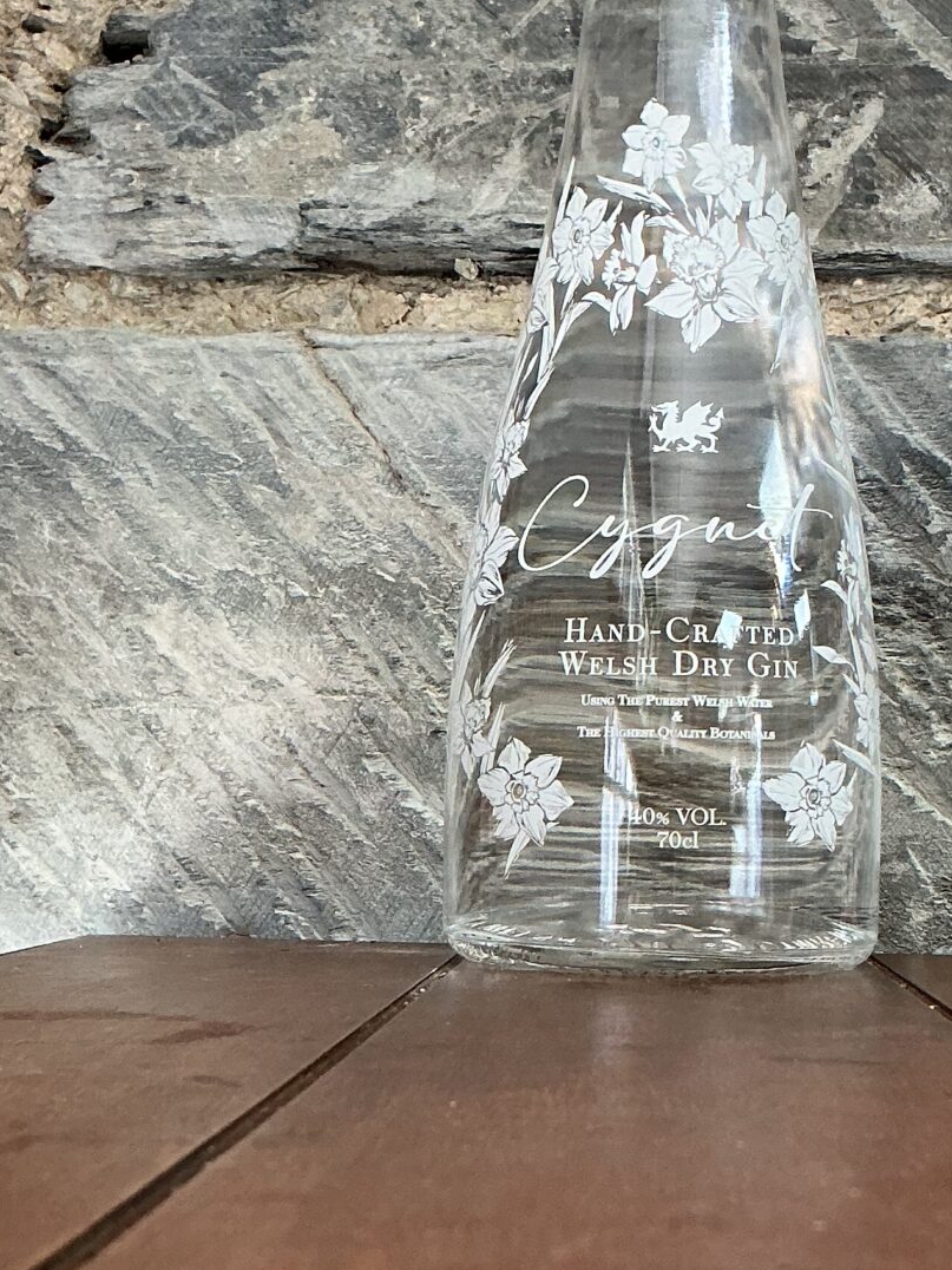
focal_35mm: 69
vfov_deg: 27.9
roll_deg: +1.0
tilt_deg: -1.9
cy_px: 908
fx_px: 2530
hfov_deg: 21.2
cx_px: 658
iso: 125
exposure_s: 1/50
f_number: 1.8
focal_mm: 3
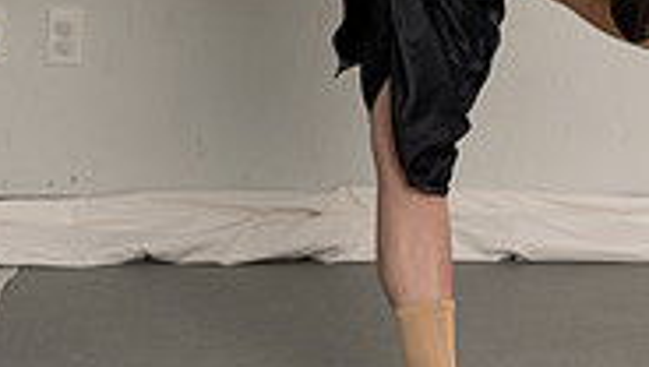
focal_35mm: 124
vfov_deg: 9.5
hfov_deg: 17.2
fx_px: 2136
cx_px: 501
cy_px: -187
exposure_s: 1/320
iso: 200
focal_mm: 28
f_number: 5
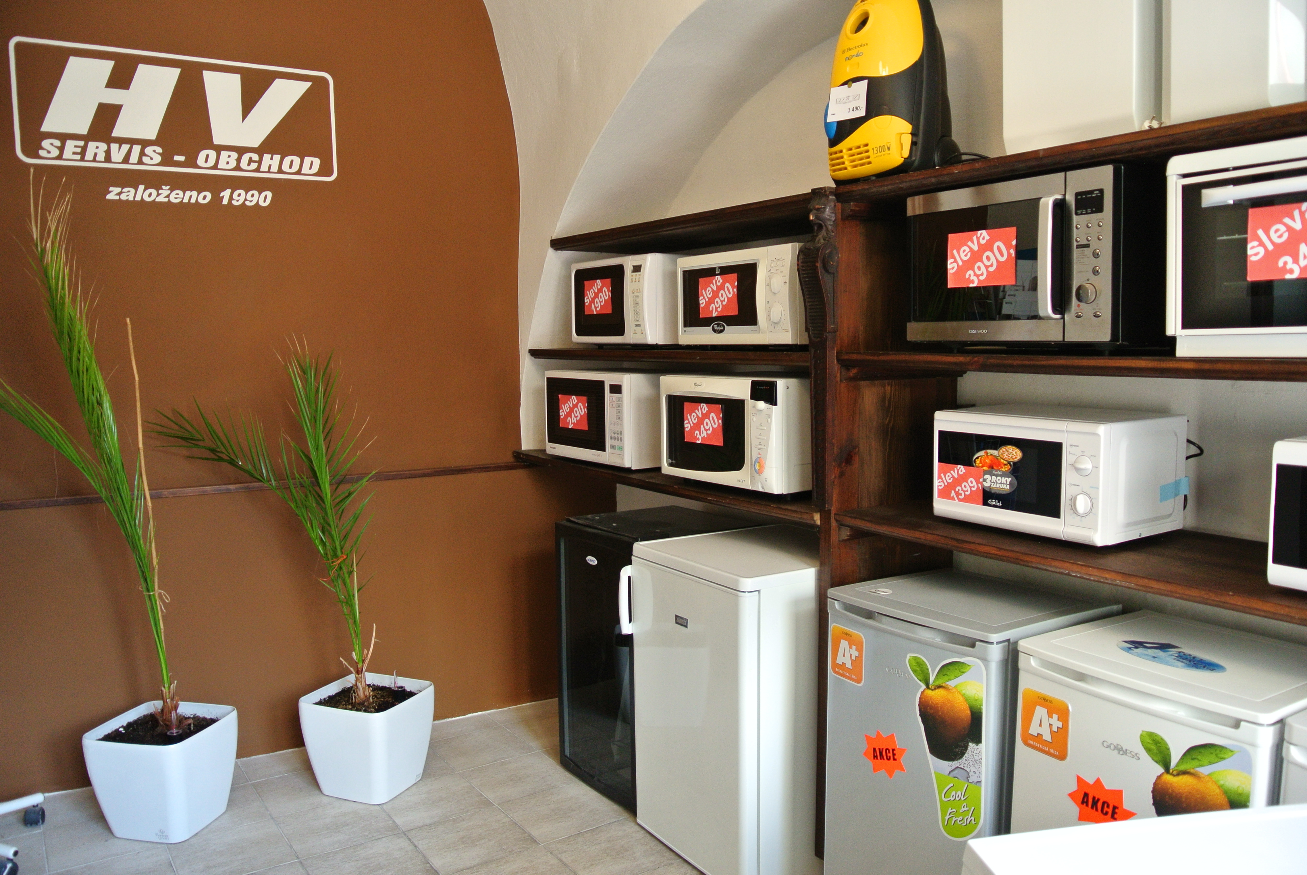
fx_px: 981
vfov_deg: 48.0
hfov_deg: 67.3
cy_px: 438
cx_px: 654
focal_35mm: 27
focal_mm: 10
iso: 400
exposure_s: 1/30
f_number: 3.5
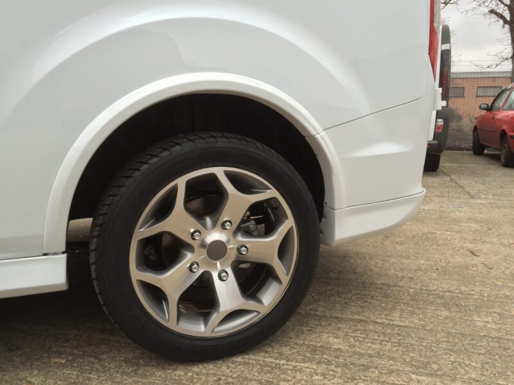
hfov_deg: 61.7
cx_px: 257
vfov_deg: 48.2
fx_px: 431
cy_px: 192
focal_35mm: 29
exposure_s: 1/120
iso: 40
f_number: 2.2
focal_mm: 4.15
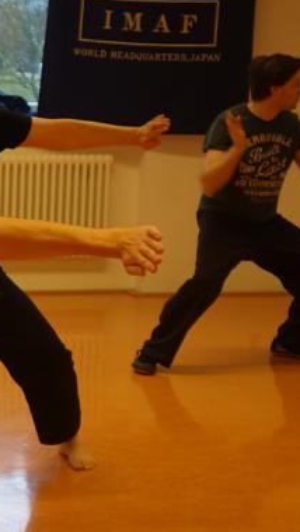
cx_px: -265
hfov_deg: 10.2
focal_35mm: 111
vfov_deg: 19.3
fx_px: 1568
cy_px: 309
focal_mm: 13.09
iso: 125
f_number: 2.8
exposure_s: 1/60
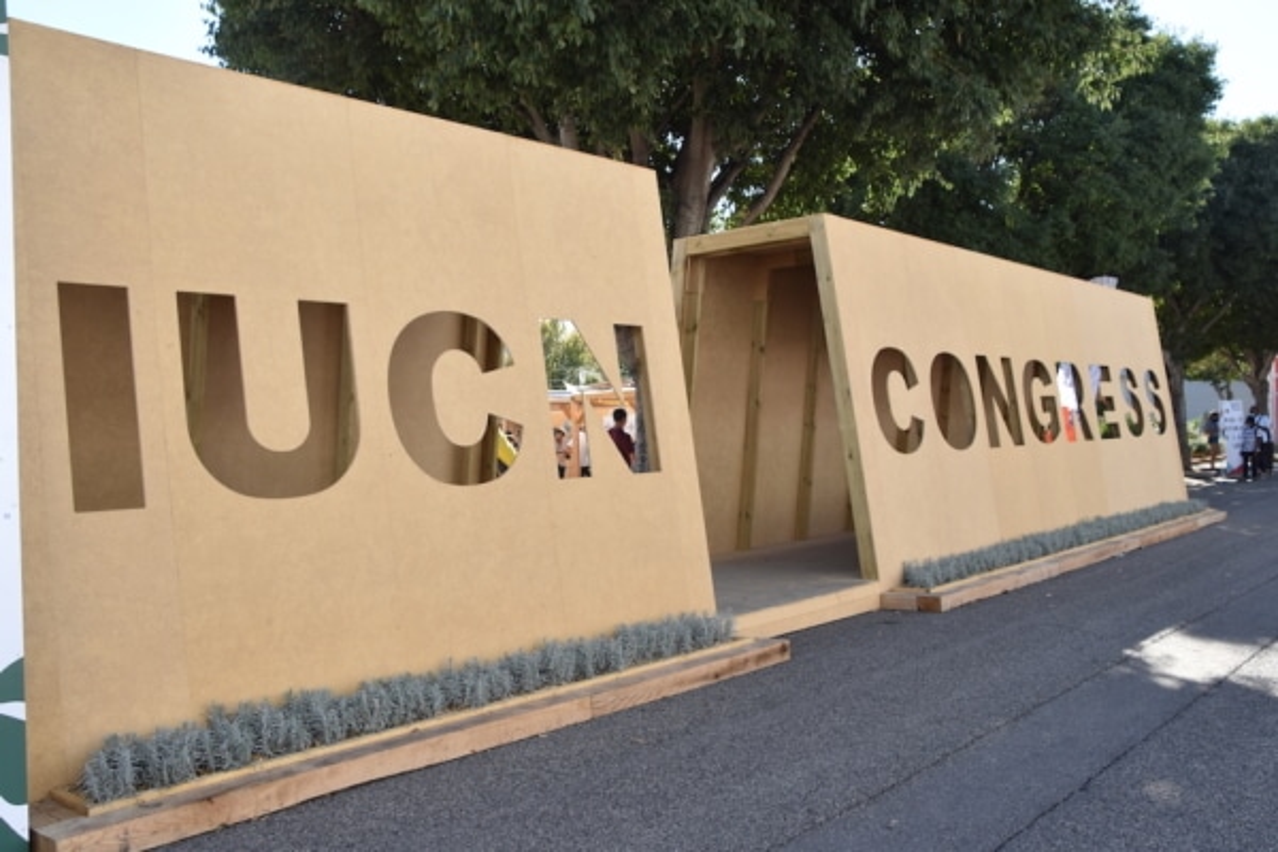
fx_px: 1118
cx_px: 639
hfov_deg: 59.5
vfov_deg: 41.7
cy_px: 426
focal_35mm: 32
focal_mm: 21
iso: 200
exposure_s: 1/250
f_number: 7.1
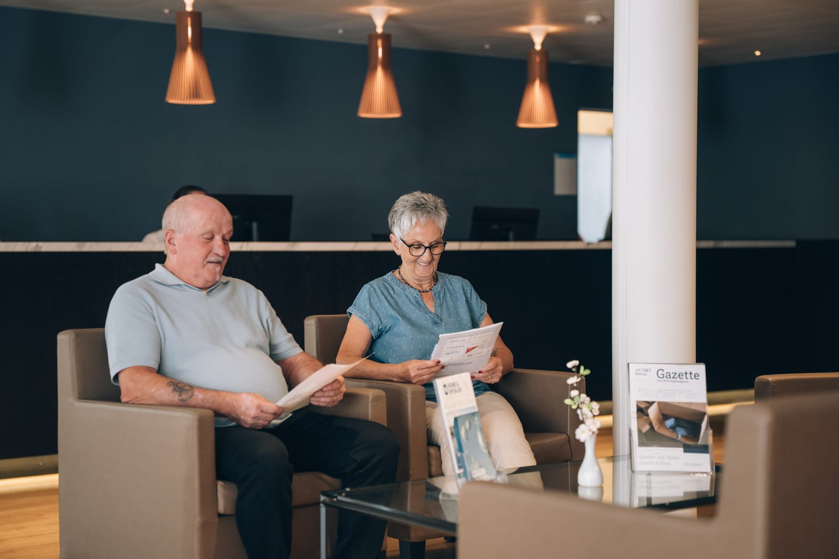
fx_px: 1624
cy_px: 280
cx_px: 420
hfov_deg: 29.0
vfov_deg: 19.5
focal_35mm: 70
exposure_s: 1/125
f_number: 2.2
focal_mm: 68
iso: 1000
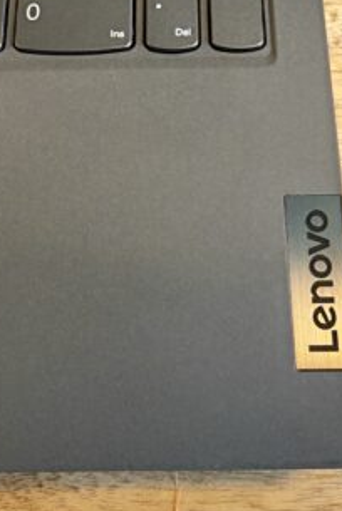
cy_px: 278
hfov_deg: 28.7
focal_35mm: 47
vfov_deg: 41.8
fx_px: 668
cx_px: 183
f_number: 2
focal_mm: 1.82
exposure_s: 1/50
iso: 125
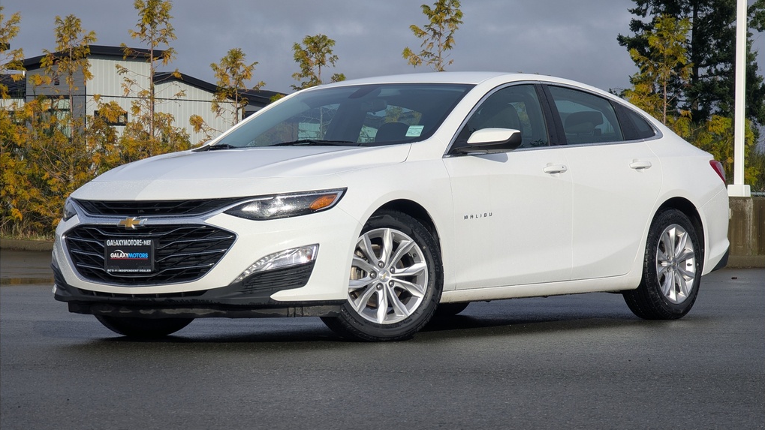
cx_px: 383
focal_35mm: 116
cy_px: 210
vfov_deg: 10.4
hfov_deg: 18.5
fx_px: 2353
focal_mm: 19
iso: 34
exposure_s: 1/635
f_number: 3.5
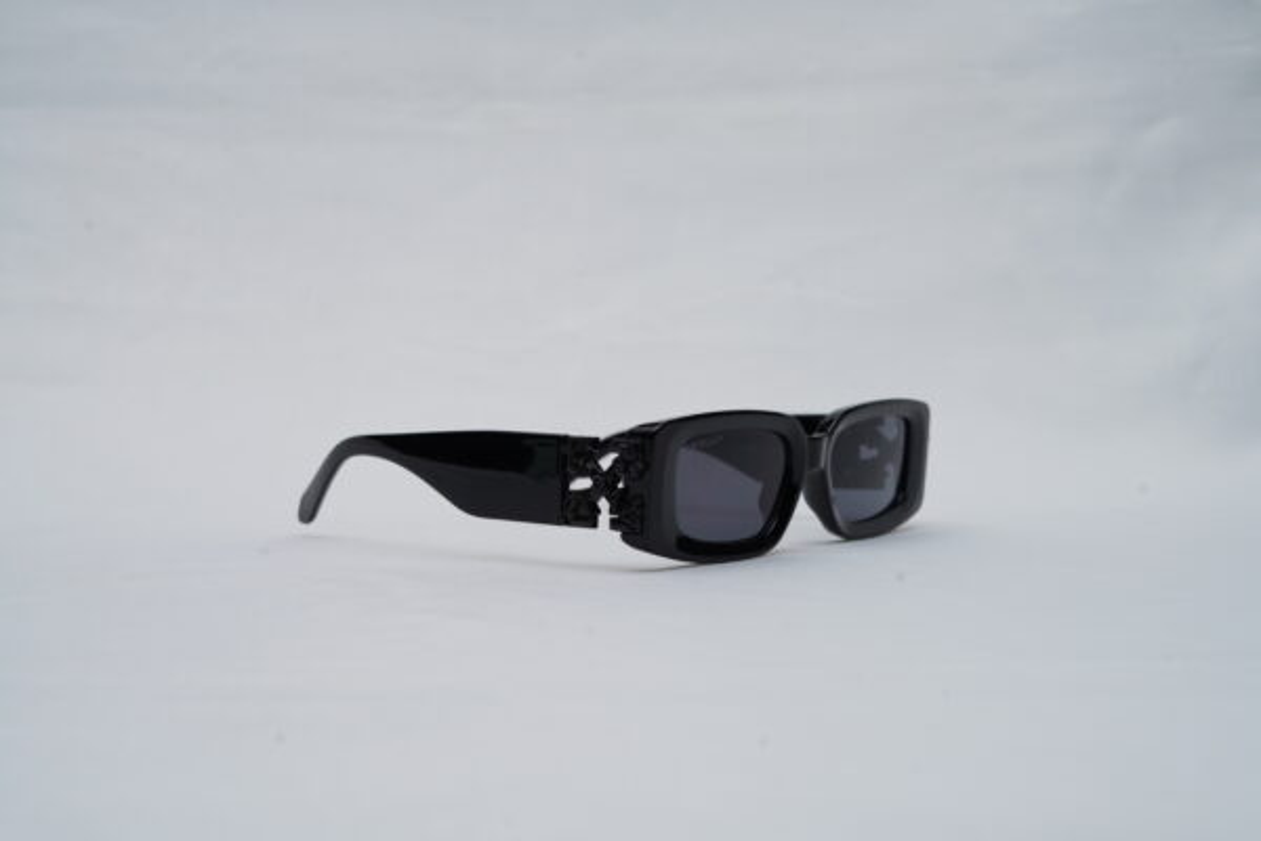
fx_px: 1751
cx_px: 630
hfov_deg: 39.6
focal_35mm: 50
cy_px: 420
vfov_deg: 27.0
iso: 100
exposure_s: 1/160
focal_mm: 50
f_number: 9
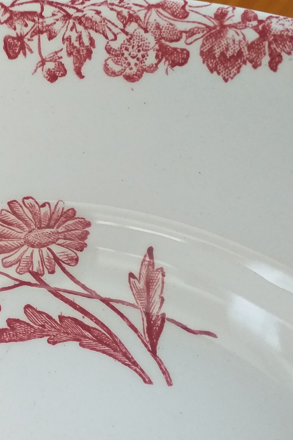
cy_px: 224
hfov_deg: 27.4
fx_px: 574
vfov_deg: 41.9
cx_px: 17
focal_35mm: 47
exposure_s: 1/50
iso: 200
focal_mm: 3.6
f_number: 1.9
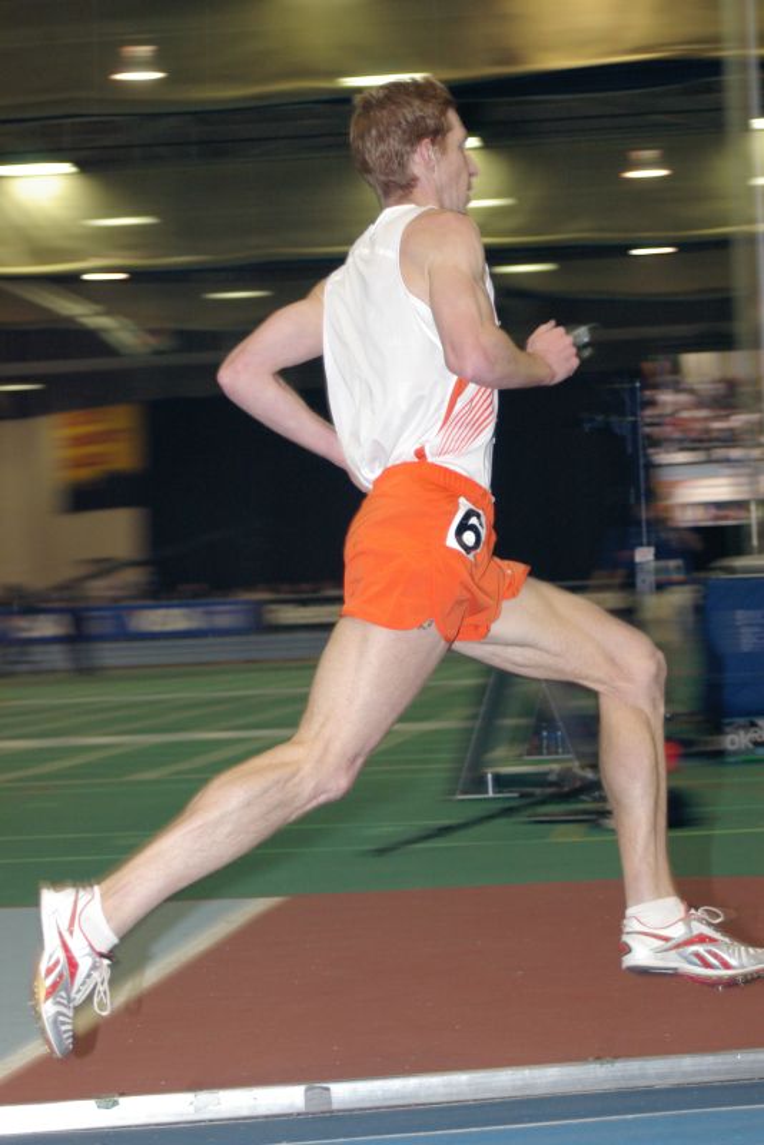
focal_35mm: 102
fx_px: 3244
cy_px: 572
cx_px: 382
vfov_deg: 20.0
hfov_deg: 13.4
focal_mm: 68
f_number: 6.3
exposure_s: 1/125
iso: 800
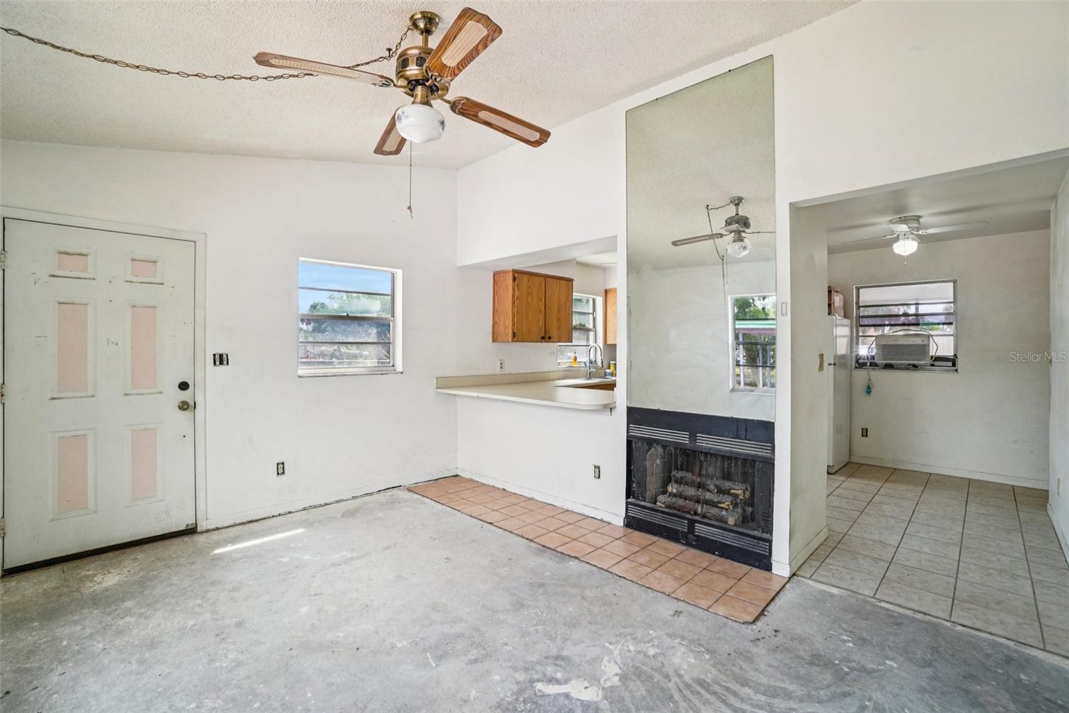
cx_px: 534
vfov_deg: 77.3
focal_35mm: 15
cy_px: 356
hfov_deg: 100.4
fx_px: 445
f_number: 8
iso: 160
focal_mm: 10
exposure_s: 1/30
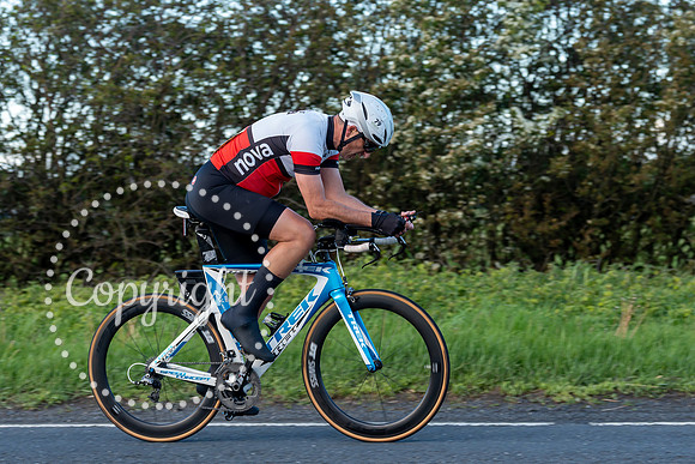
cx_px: 348
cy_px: 168
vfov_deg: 13.0
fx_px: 2032
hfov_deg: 19.4
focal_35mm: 105
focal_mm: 79
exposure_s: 1/640
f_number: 3.2
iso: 500
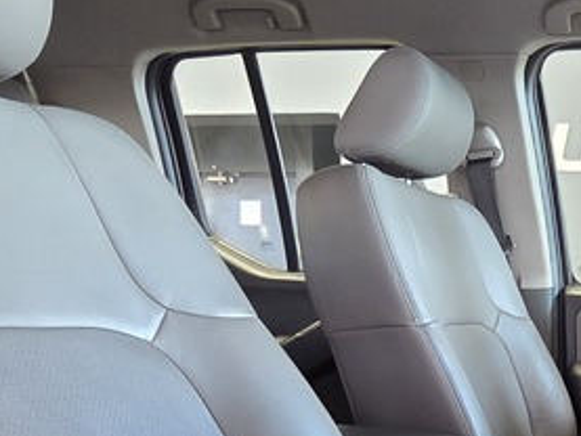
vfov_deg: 28.2
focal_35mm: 48
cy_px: 451
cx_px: 600
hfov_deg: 35.3
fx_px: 806
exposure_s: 1/50
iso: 250
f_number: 2.2
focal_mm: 2.2
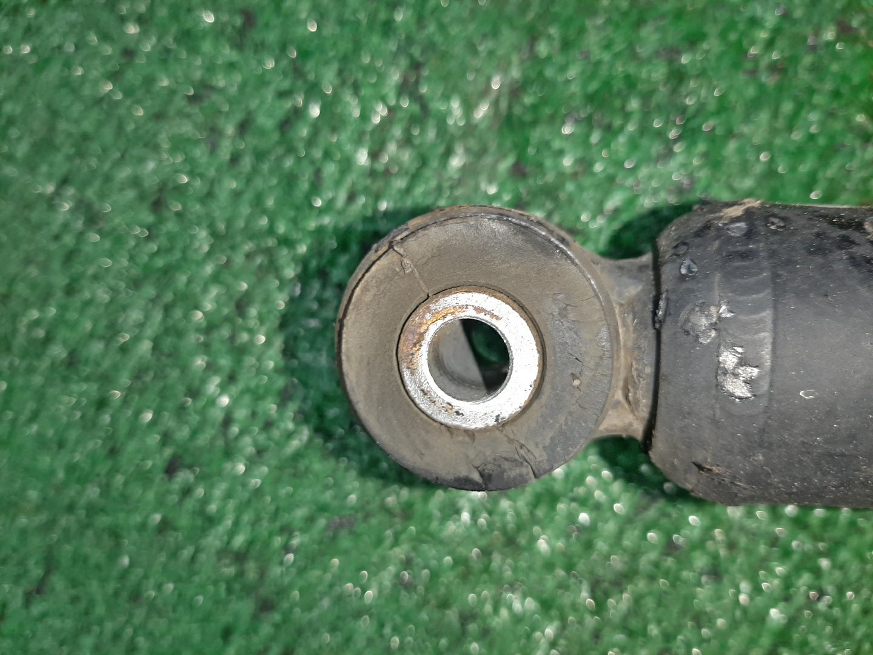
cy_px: 328
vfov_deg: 53.1
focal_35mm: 26
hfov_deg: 67.3
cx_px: 436
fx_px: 656
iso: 75
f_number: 1.7
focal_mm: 3.93
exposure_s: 1/50
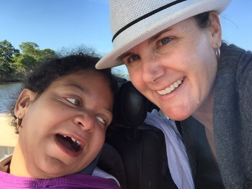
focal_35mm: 31
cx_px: 126
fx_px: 226
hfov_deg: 58.4
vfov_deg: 45.4
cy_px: 94
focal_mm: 2.65
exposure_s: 1/408
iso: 32
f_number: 2.2
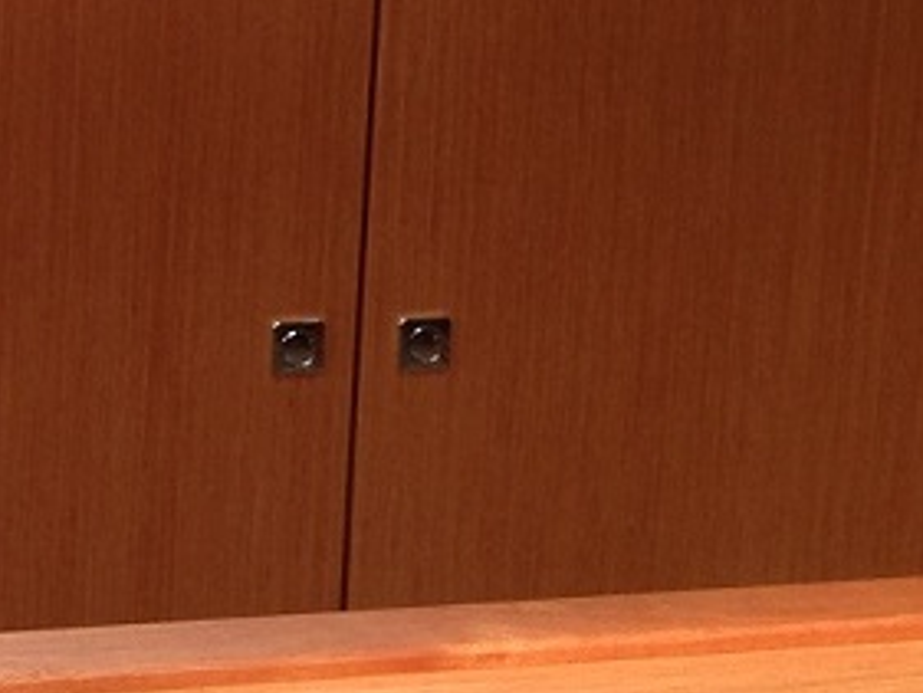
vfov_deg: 10.0
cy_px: -480
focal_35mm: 141
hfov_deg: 12.9
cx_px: -618
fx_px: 3761
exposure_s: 1/20
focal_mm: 4.12
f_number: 2.4
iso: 50
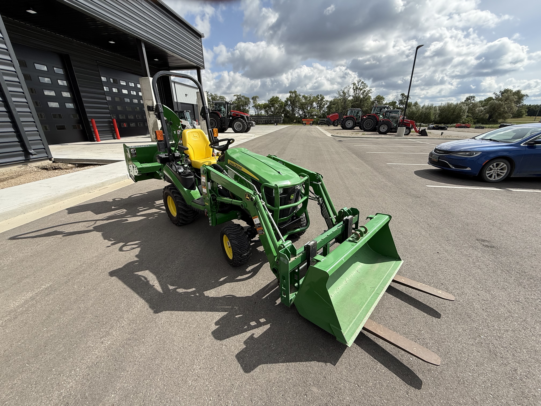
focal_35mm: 14
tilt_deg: -20.6
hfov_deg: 102.1
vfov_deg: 85.7
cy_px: 203
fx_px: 219
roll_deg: +1.5
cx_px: 270
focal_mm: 2.22
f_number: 2.2
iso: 50
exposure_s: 1/1431
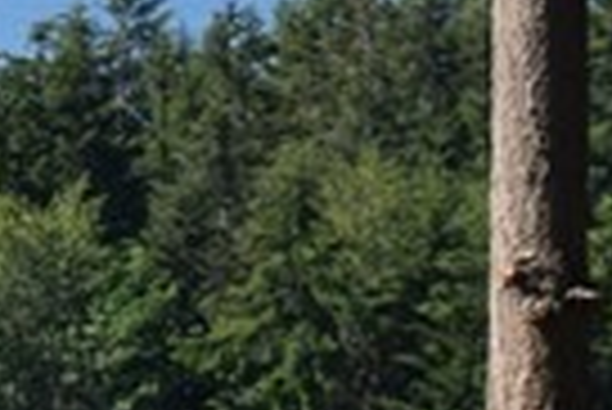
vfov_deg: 2.7
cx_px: -1328
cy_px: -410
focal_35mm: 503
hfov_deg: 4.0
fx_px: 8560
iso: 200
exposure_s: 1/400
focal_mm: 42
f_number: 10
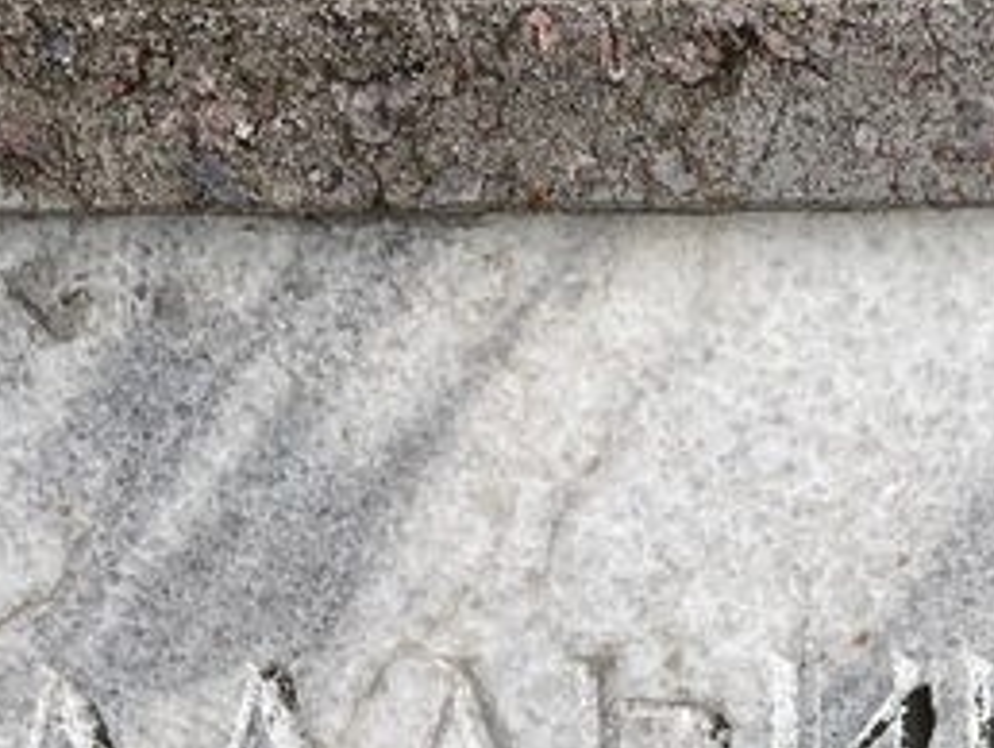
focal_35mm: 161
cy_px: 1114
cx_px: 397
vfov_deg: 9.0
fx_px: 4627
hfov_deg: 12.3
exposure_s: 1/122
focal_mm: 6
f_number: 2
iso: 20
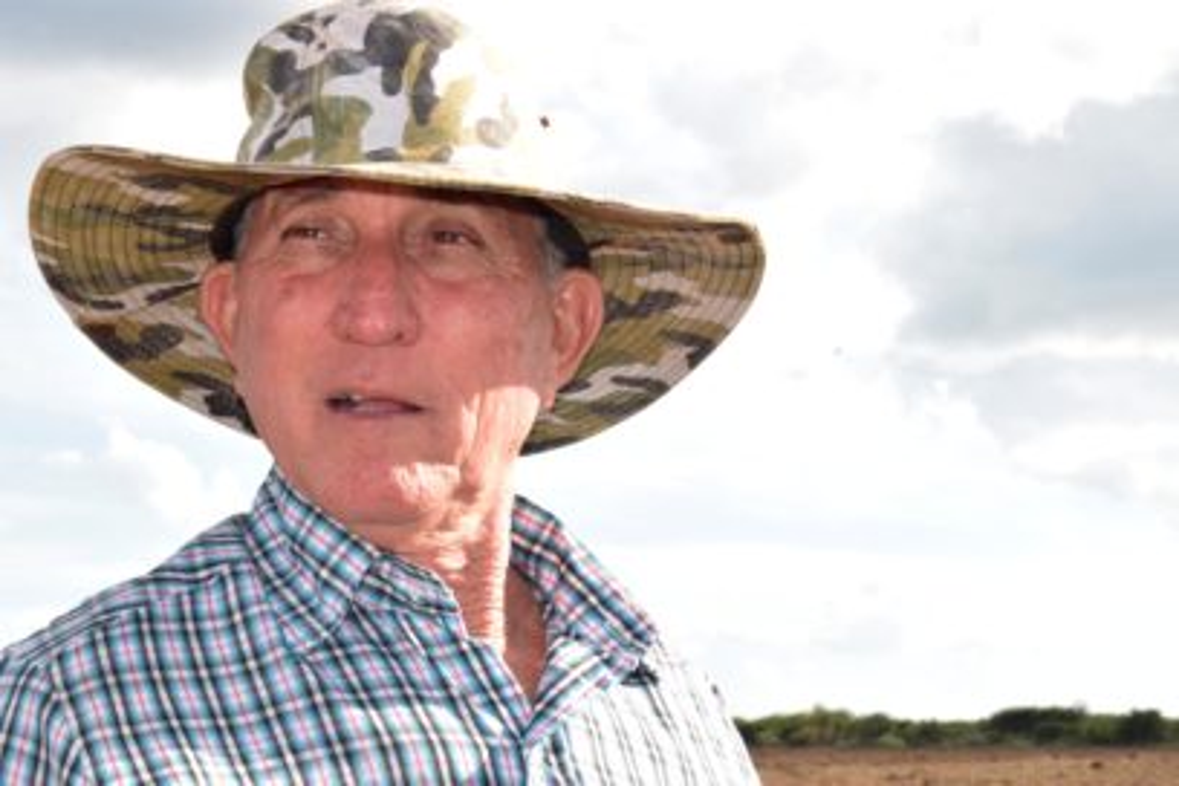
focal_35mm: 82
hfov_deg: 24.6
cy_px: 393
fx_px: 2702
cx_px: 590
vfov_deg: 16.6
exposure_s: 1/200
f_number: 25
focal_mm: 55
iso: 1600
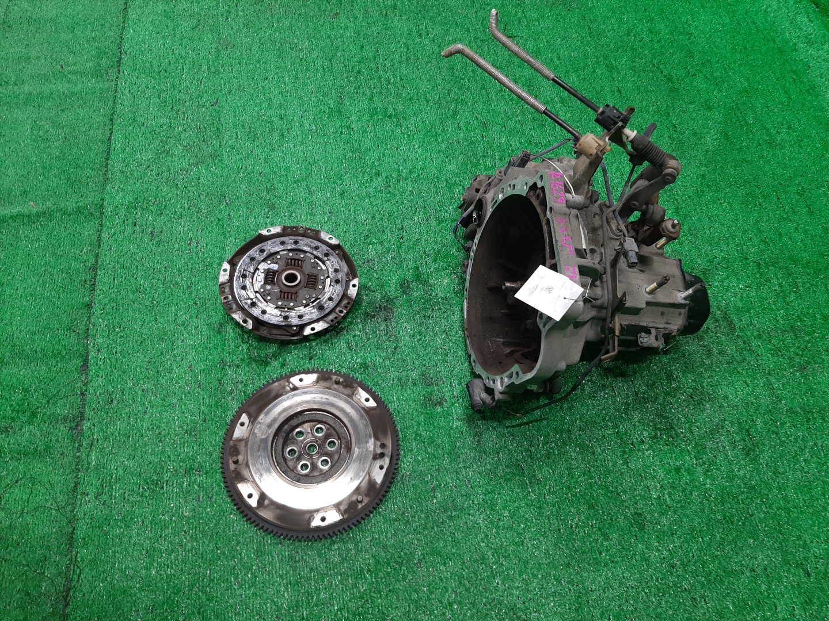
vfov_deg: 53.1
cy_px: 310
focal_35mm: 26
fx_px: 623
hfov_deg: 67.3
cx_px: 414
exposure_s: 1/50
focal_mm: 3.93
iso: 75
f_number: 1.7
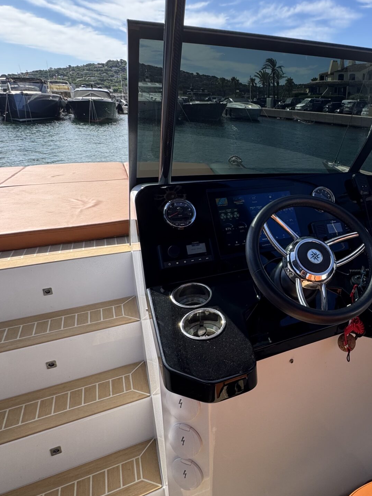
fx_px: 358
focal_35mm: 25
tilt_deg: -20.5
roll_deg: -2.3
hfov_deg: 51.2
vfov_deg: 69.3
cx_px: 302
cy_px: 231
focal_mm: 2.22
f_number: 2.2
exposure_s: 1/328
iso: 40
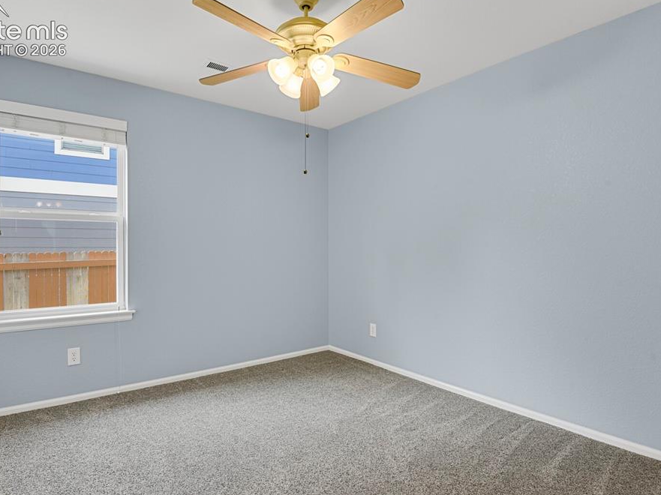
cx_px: 305
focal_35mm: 19
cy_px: 245
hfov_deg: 84.5
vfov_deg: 68.6
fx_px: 363
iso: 250
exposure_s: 1
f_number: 8
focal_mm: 17
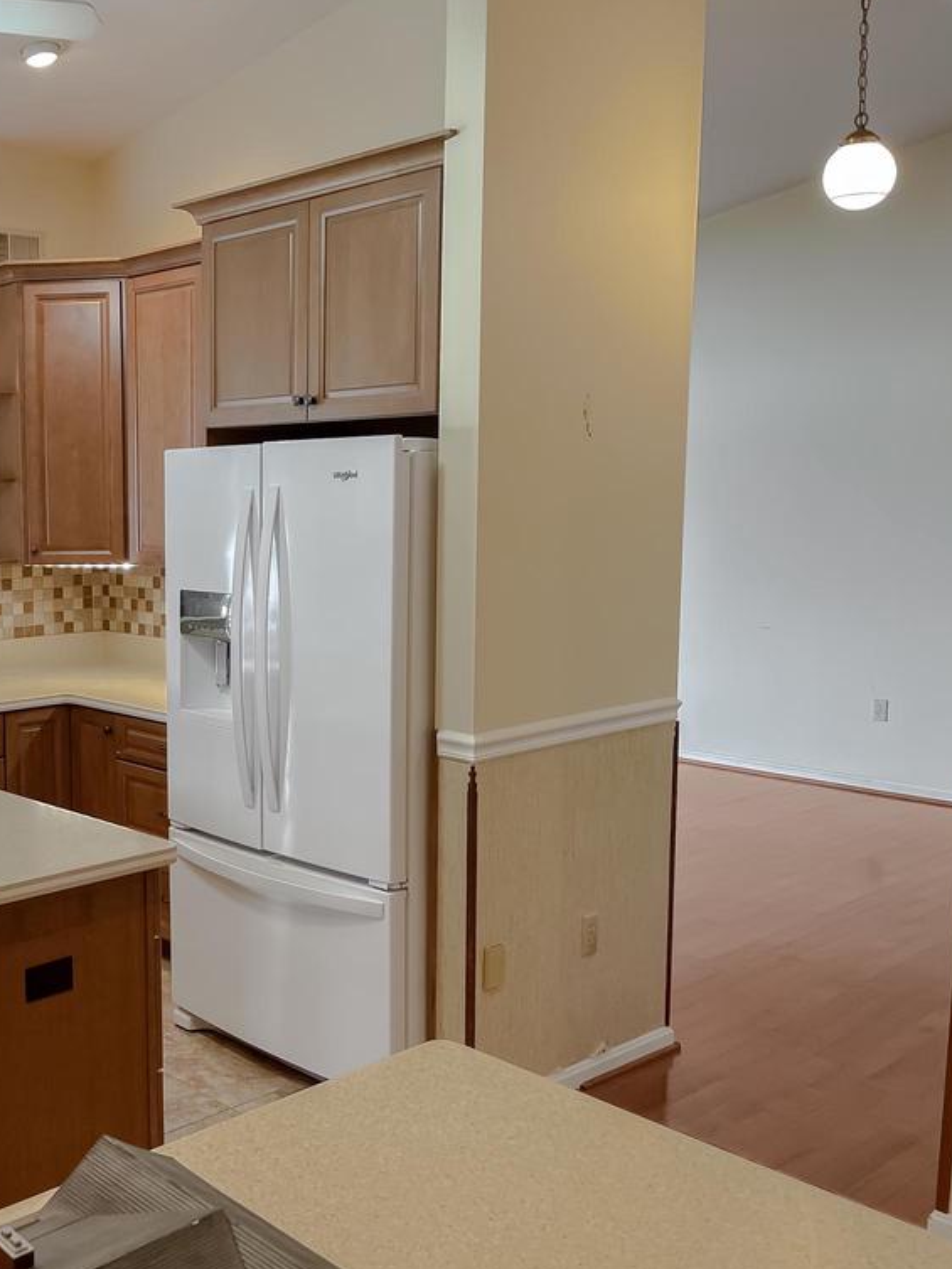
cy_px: 632
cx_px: 110
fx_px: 1246
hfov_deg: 39.1
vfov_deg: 54.0
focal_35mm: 34
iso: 80
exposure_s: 1/60
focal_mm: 5.1
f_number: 1.6
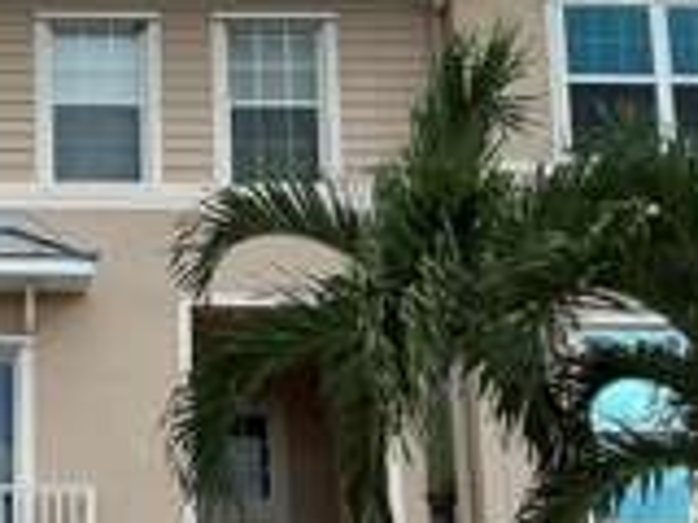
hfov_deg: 22.0
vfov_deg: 17.4
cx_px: -79
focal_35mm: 84
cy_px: 418
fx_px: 1694
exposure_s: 1/792
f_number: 1.8
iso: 25
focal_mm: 3
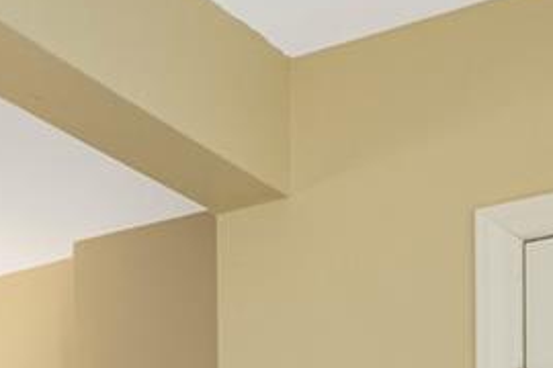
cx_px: -670
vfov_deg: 11.5
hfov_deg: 14.5
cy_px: 749
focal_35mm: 106
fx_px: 1628
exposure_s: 1/125
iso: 320
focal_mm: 14
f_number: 8
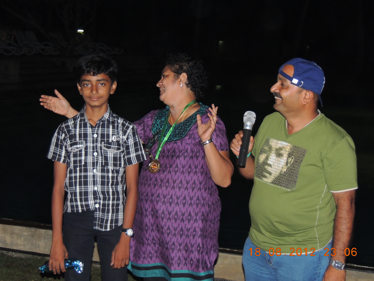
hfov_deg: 26.0
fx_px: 810
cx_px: 187
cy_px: 140
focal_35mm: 75
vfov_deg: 19.6
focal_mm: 13.3
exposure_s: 1/60
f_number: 3.9
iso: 500
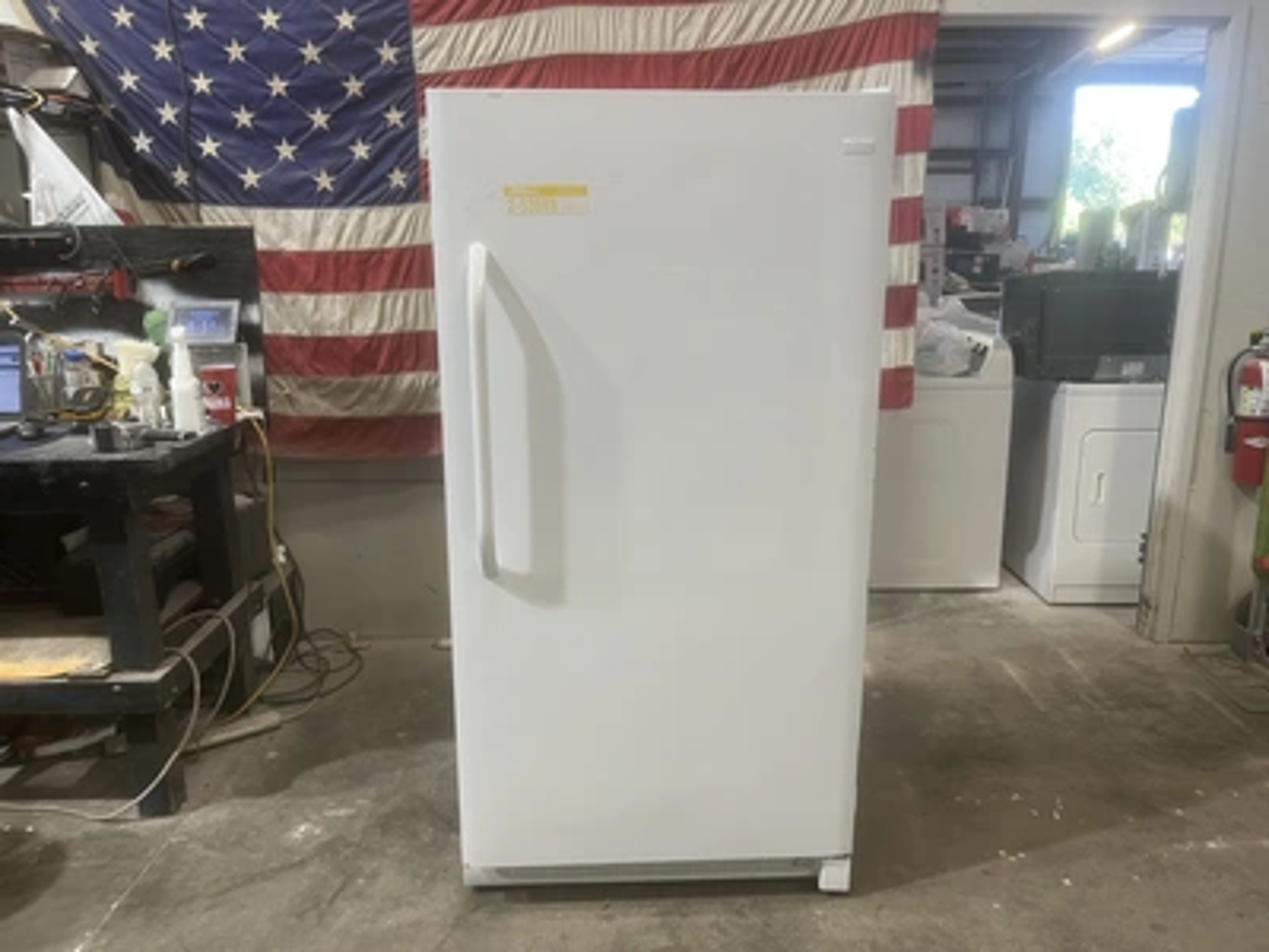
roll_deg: +0.4
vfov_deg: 53.1
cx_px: 634
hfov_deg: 67.3
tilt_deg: -12.6
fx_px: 953
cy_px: 476
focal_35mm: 26
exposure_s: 1/60
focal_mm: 5.1
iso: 80
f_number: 1.6
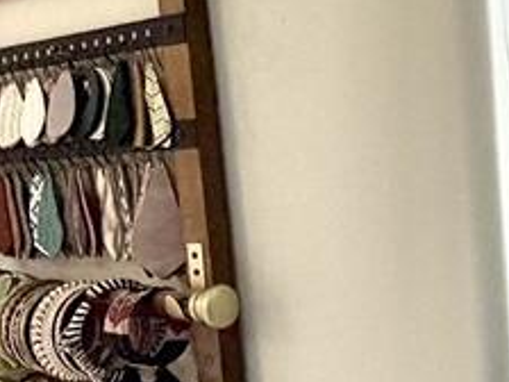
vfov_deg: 22.7
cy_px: 280
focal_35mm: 64
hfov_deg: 28.4
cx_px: 507
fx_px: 941
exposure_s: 1/60
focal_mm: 2.22
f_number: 2.2
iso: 500
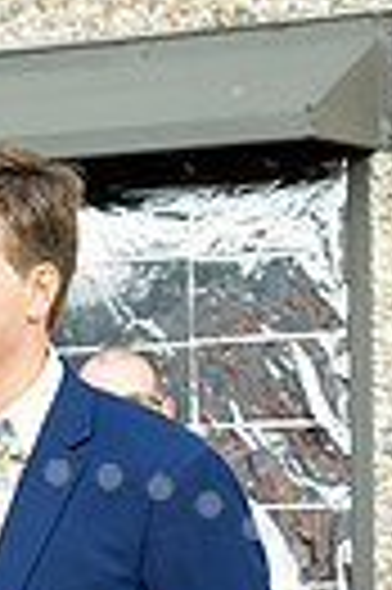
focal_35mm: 234
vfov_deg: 8.6
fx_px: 3832
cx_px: 50
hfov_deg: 5.8
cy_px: 878
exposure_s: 1/250
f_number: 5.6
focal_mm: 68
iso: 400
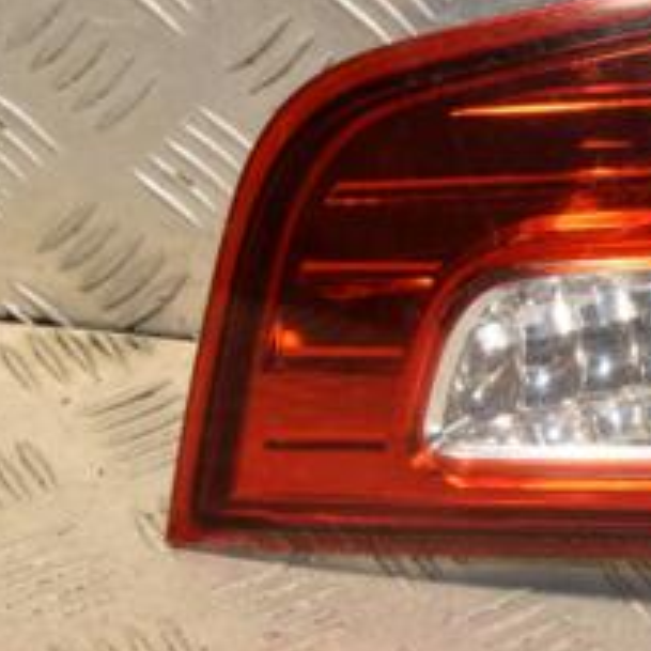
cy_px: 176
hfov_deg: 9.4
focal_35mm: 181
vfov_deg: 9.6
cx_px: 943
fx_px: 3851
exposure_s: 1/200
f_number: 8
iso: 800
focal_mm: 48
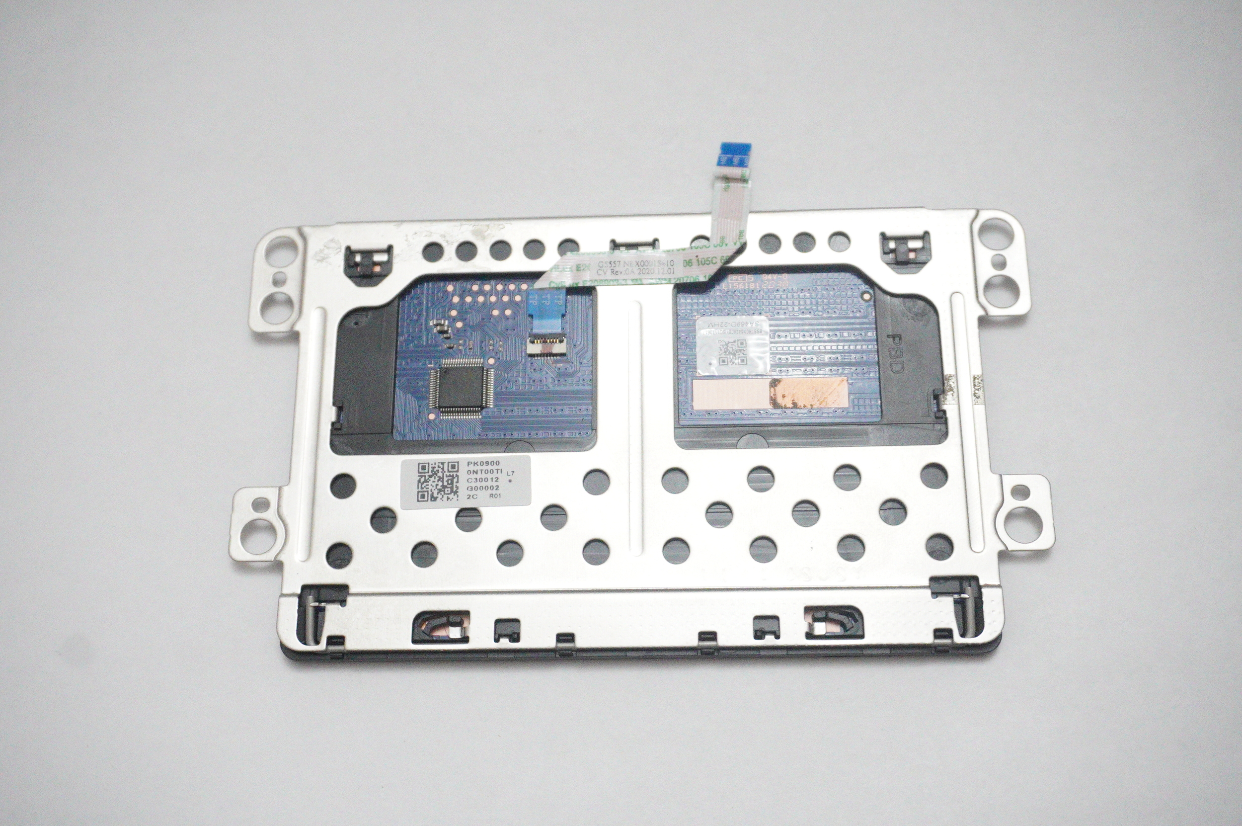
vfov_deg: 31.8
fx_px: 1448
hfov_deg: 46.4
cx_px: 621
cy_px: 413
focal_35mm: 42
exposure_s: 1/200
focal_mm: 28
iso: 12800
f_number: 5.6
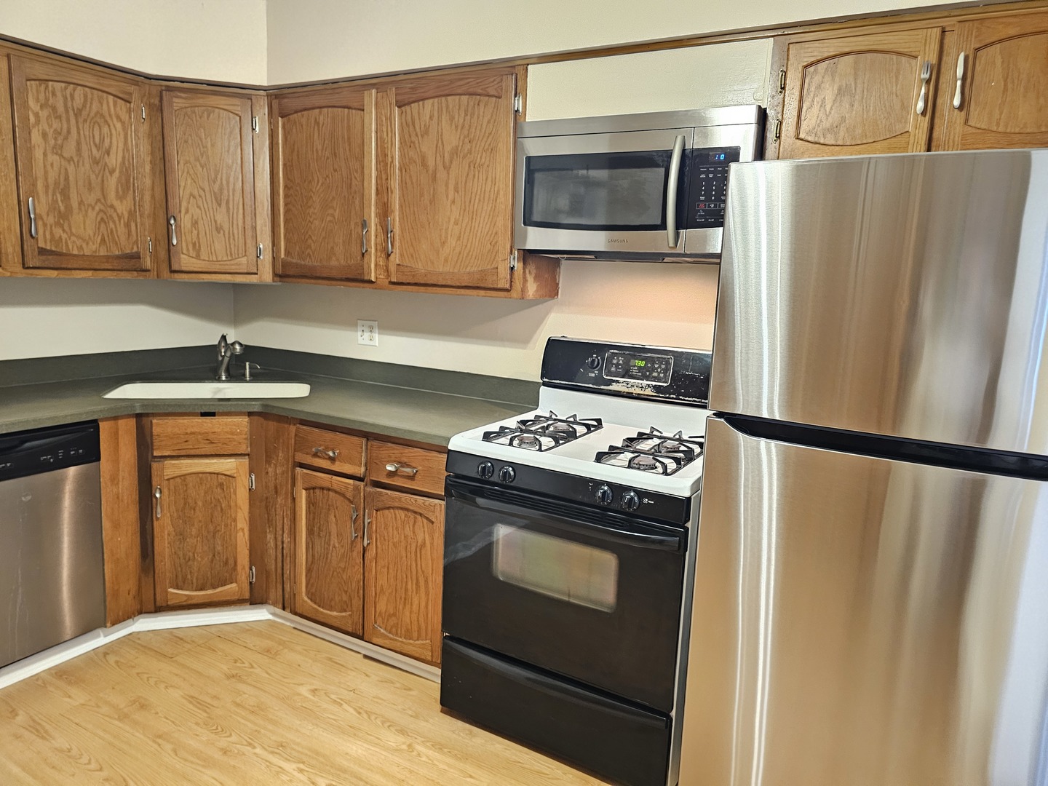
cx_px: 524
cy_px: 393
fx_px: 696
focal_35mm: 23
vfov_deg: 58.9
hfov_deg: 73.9
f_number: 1.7
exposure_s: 1/24
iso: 1000
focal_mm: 6.3
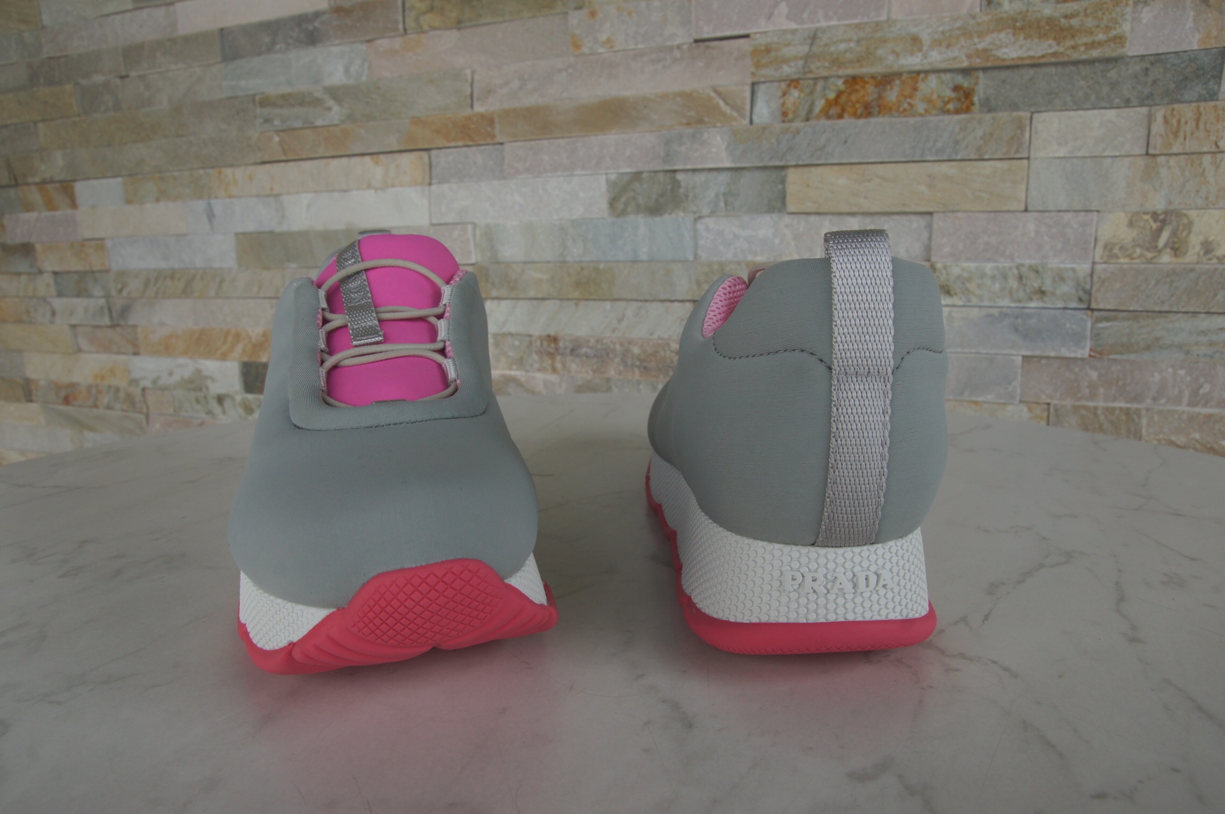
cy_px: 407
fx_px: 867
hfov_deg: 70.5
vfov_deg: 50.3
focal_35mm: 26
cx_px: 612
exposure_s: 1/100
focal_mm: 17
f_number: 10
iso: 200
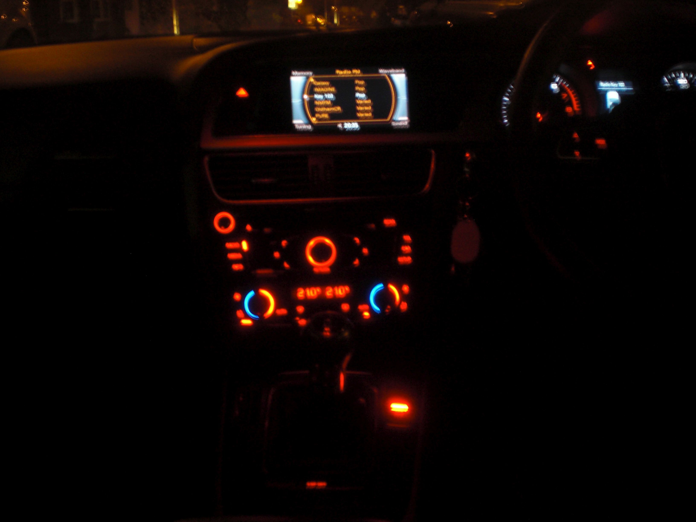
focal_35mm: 38
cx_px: 348
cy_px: 261
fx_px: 764
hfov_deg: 49.0
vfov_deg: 37.7
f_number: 3.1
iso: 200
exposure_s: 1/2
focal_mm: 6.3
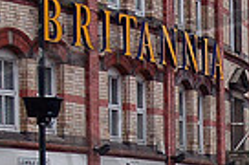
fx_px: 1767
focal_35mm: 256
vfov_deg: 5.3
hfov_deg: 8.0
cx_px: 330
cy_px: 291
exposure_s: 1/400
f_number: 5
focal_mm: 40
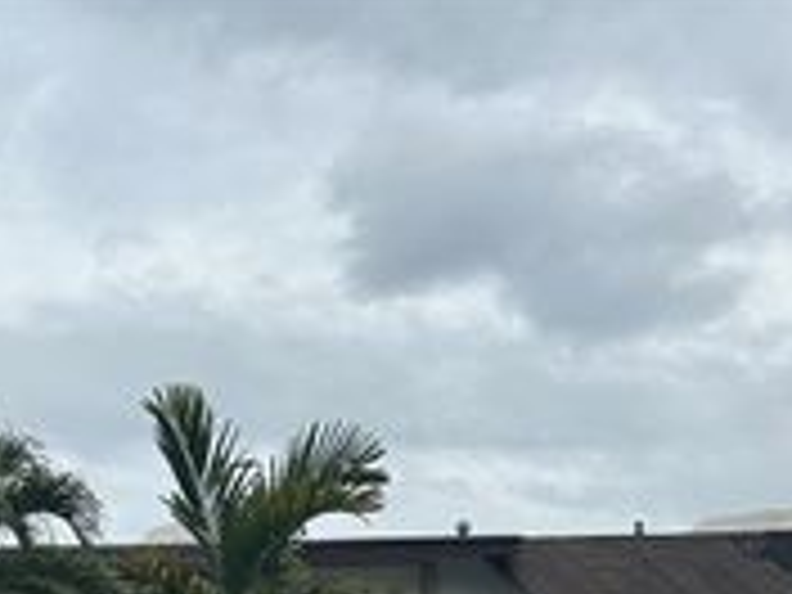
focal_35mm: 68
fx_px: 1556
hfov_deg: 26.5
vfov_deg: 19.5
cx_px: -54
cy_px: 830
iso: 80
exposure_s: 1/7576
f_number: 1.78
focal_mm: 6.86
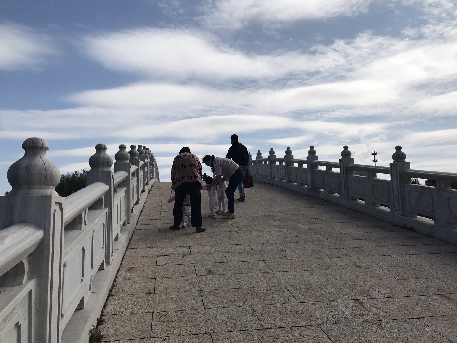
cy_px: 172
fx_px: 370
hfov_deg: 63.4
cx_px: 228
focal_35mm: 28
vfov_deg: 49.7
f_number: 1.8
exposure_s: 1/8000
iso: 25
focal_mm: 3.99
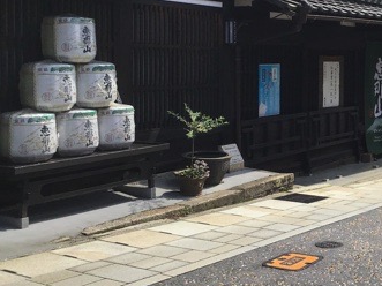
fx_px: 662
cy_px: 74
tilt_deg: -1.0
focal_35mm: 60
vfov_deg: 24.2
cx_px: 368
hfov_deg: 30.3
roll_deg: +0.0
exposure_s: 1/1116
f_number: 2.4
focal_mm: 3.3
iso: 25
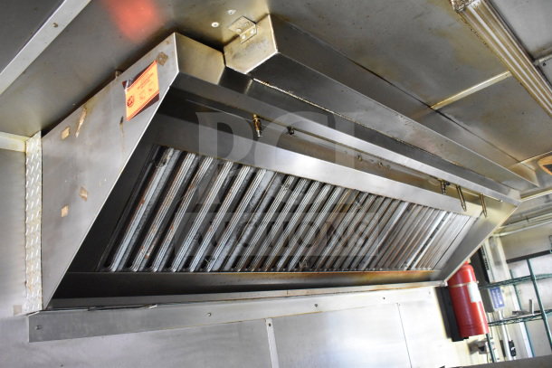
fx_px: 483
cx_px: 276
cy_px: 184
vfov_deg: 41.7
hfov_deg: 59.5
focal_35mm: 32
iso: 6400
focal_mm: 21
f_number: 3.8
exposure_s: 1/160
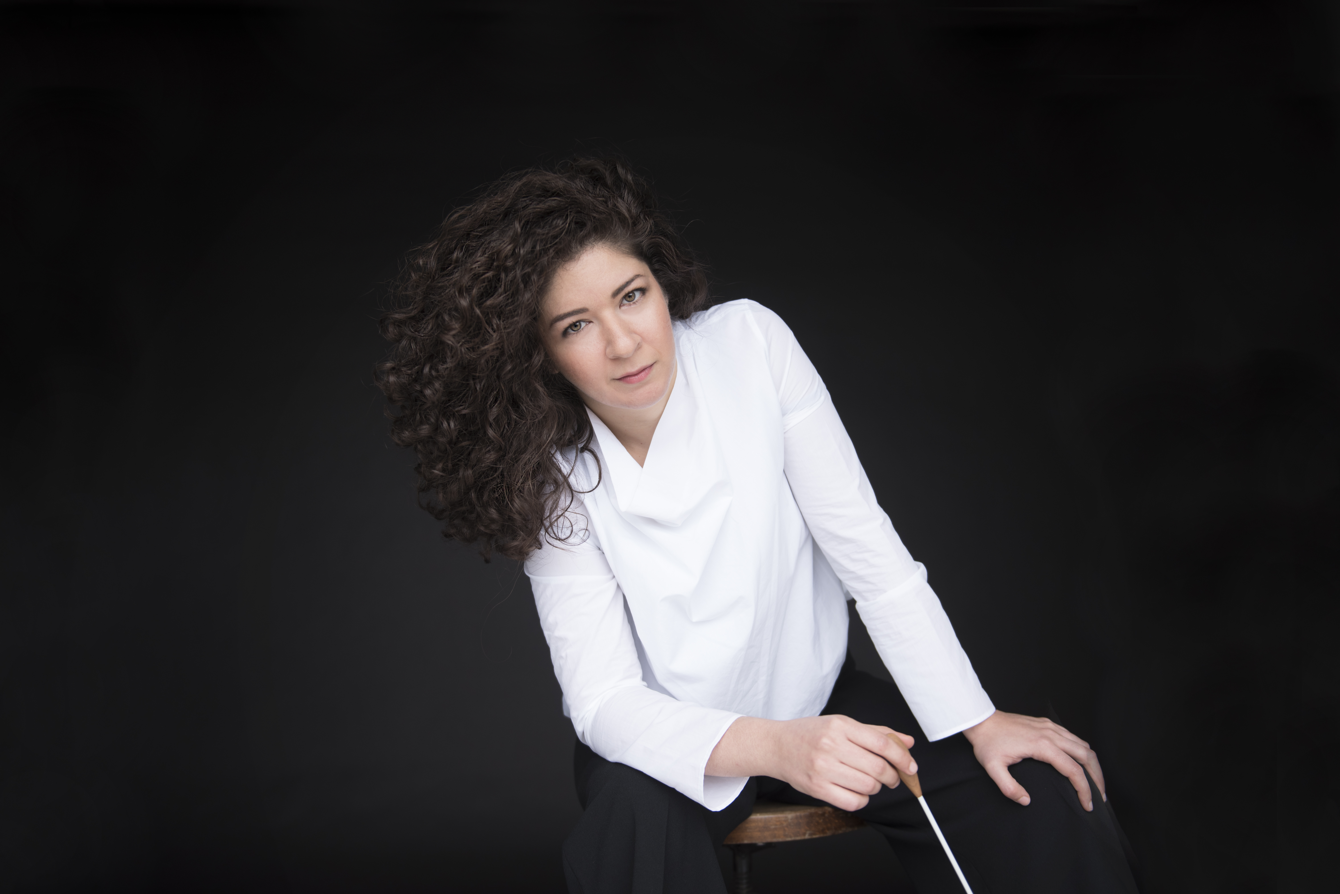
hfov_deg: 54.4
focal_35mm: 35
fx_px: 1303
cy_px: 447
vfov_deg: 37.9
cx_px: 670
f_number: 2.8
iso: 200
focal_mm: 35
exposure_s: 1/200
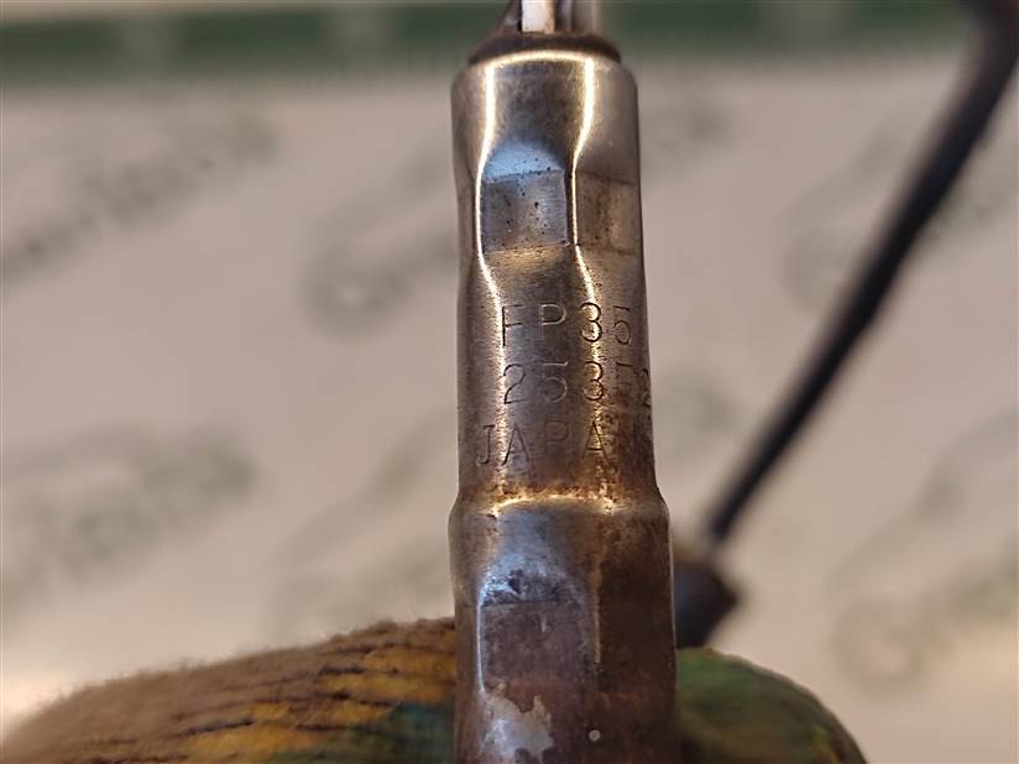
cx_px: 510
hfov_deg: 67.3
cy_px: 382
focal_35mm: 26
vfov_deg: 53.1
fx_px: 765
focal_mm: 4.74
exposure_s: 1/33
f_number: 1.79
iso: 124
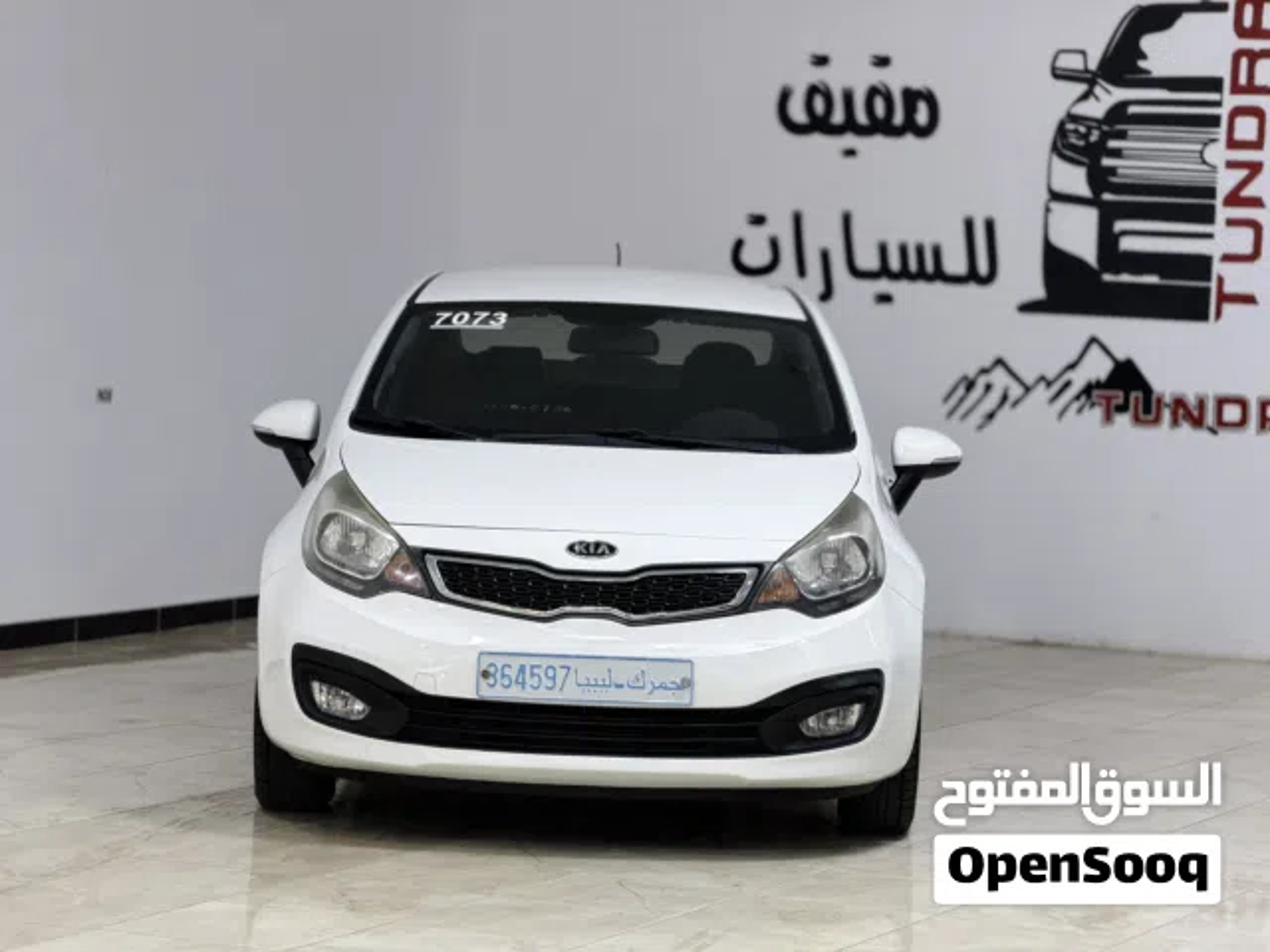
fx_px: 3669
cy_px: 476
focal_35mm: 100
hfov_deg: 19.6
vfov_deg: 14.8
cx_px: 635
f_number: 2.8
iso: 250
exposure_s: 1/121
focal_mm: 16.89
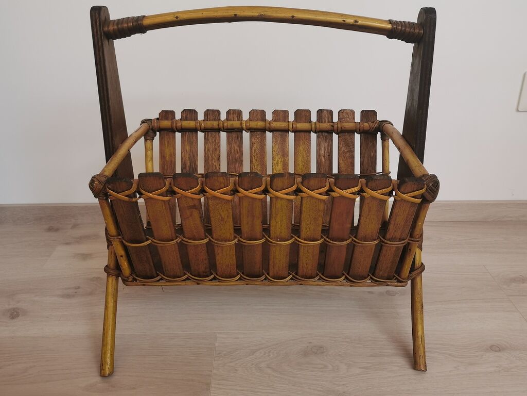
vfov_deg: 45.4
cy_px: 198
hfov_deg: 58.4
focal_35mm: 31
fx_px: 472
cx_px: 264
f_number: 1.8
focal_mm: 5.58
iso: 80
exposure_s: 1/100
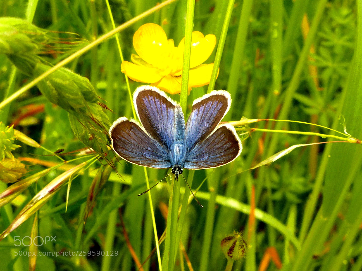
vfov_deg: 35.1
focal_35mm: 41
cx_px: 181
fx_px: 429
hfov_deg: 45.8
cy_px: 136
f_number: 5.6
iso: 100
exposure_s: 1/160
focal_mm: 7.4
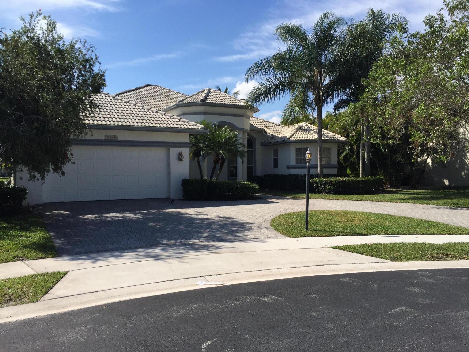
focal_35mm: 29
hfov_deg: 61.7
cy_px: 176
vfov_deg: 48.2
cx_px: 234
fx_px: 393
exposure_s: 1/2475
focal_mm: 4.15
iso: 32
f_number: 2.2
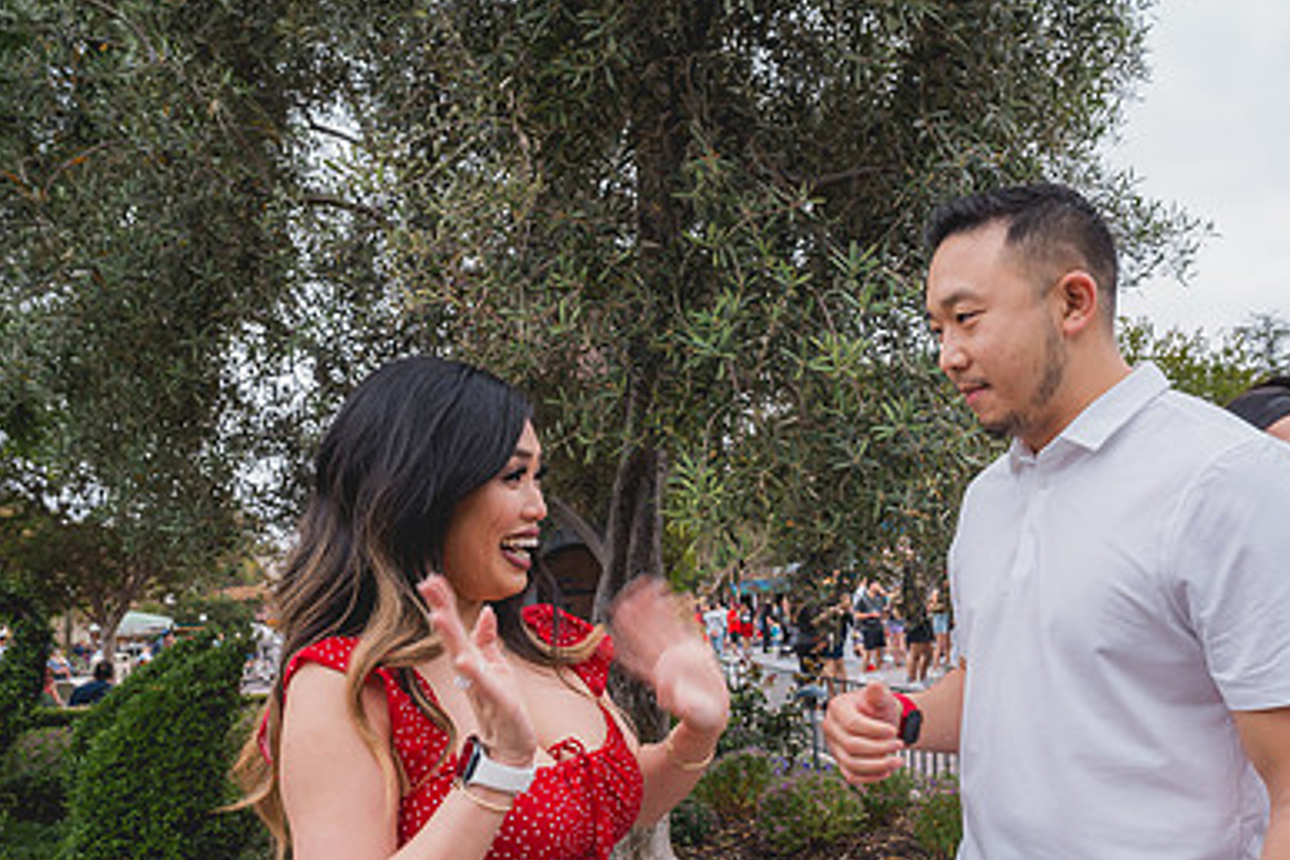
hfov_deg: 66.7
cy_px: 628
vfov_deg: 46.5
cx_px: 780
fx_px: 967
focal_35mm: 27
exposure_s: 1/60
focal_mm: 18
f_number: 5.6
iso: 125
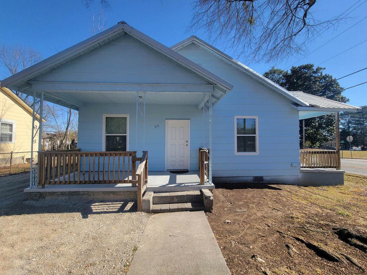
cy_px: 138
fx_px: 138
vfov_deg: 89.9
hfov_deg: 106.2
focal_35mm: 13
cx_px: 184
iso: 50
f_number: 2.2
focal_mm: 2.2
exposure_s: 1/914
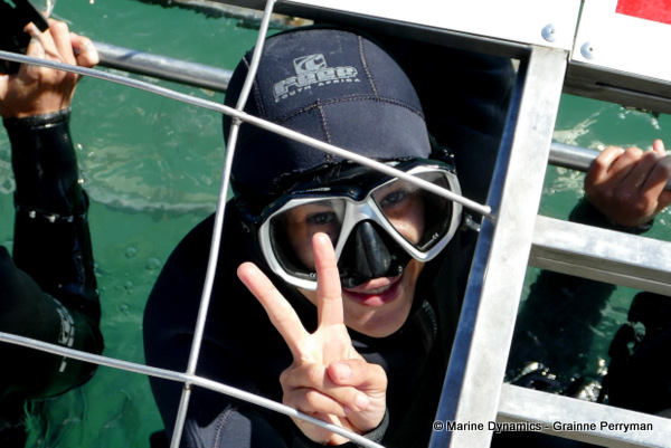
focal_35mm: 54
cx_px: 336
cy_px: 224
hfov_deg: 36.8
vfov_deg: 25.1
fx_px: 1007
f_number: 3.4
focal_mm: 19.84
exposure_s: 1/800
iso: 125
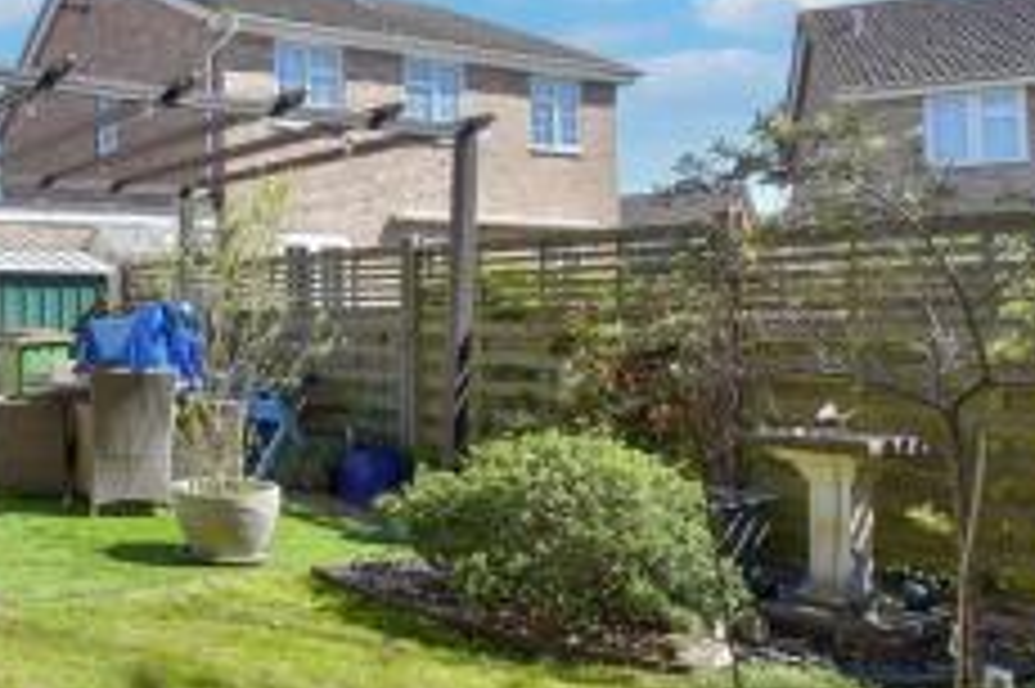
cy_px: 295
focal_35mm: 31
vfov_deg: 42.2
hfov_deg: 49.7
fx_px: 891
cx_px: 11
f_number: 8
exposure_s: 1/250
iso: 160
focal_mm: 10
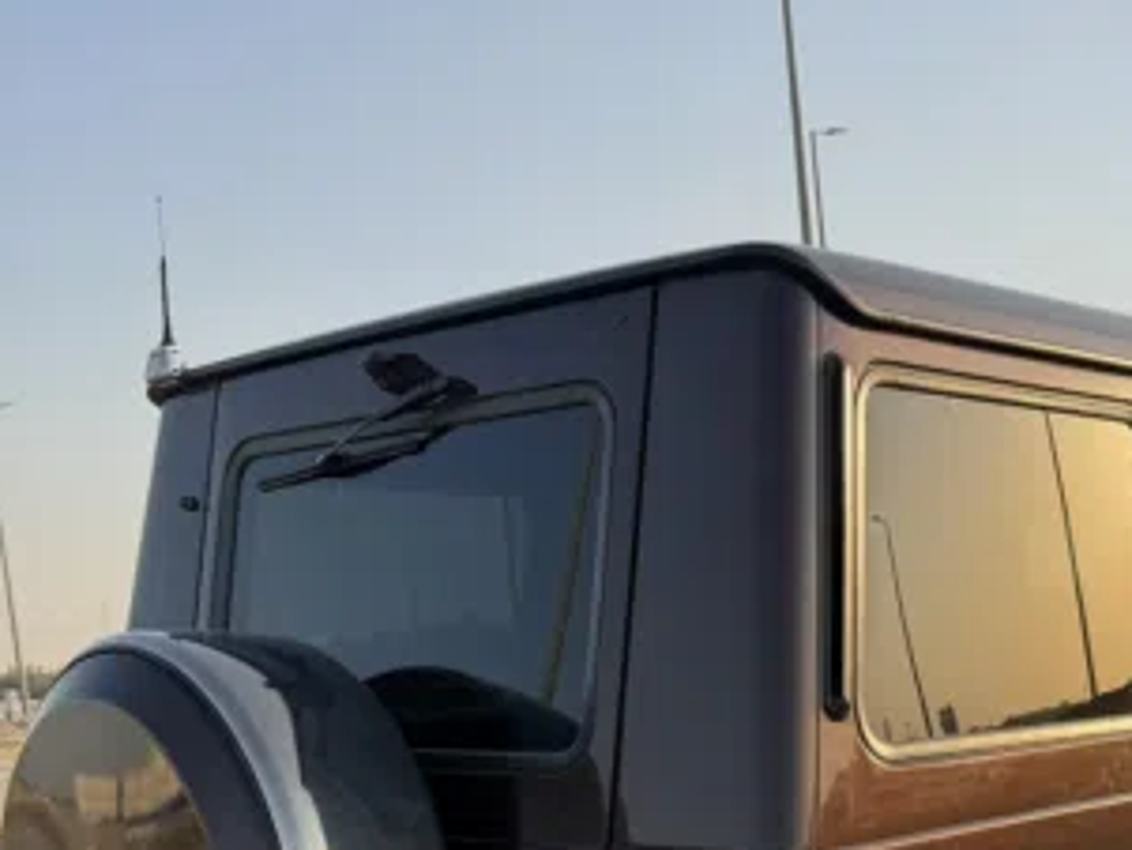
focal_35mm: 51
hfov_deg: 36.5
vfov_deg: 27.0
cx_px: 869
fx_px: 1668
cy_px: 842
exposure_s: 1/1770
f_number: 1.78
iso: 80
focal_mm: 6.76
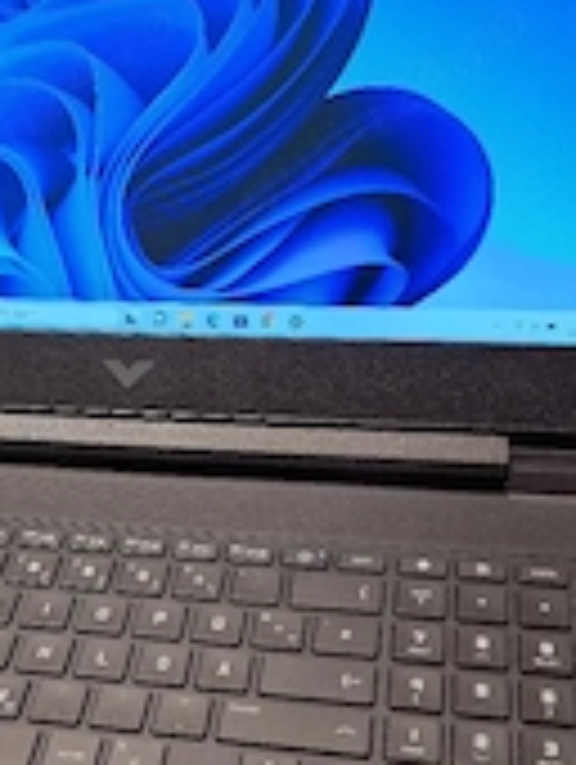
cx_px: 122
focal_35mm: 54
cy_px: 518
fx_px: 1195
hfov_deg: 26.6
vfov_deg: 35.1
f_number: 1.8
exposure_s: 1/100
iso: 500
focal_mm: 6.4
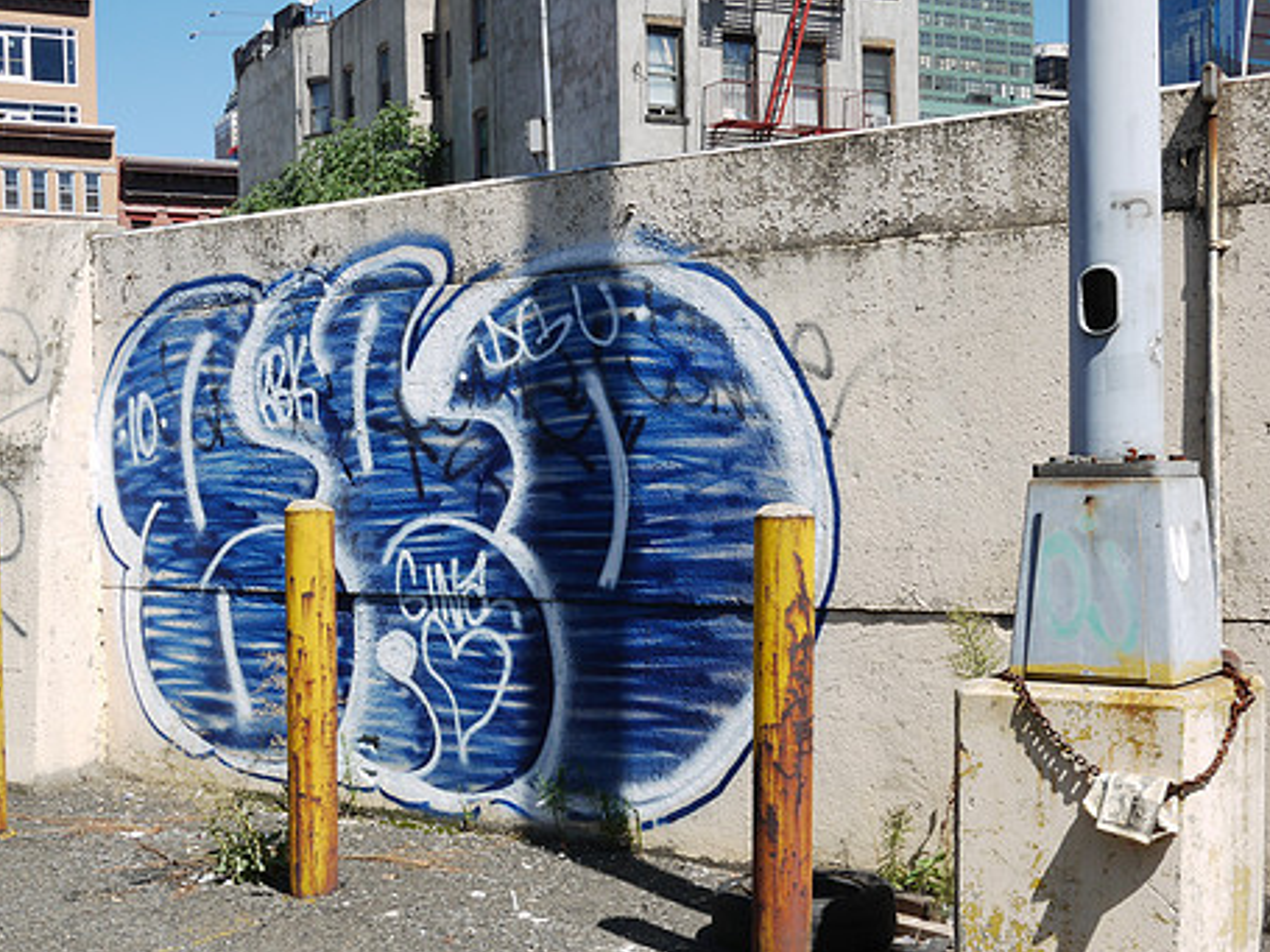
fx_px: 1871
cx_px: 544
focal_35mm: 51
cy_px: 579
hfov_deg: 37.4
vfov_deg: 28.5
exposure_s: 1/60
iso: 100
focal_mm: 20
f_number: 16
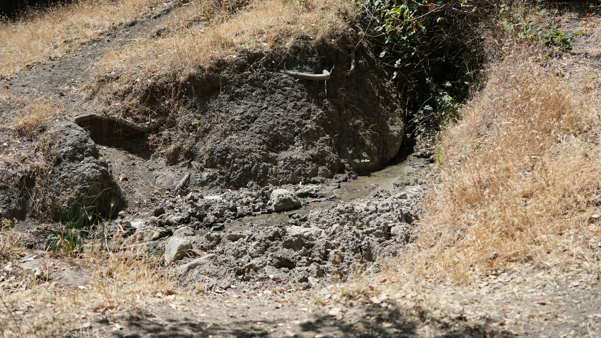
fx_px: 845
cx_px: 298
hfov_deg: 39.2
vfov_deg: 22.6
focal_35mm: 53
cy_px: 152
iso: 800
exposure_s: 1/2500
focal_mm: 50
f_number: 4.5
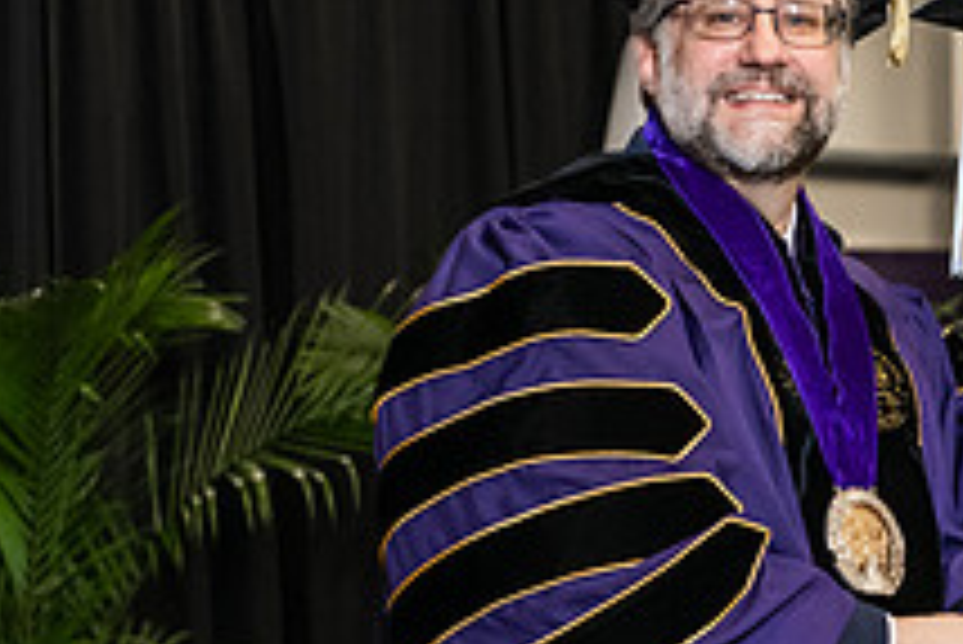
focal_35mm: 190
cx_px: 873
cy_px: 417
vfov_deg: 7.2
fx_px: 5086
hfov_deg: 10.8
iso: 2500
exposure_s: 1/200
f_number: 5
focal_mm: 70
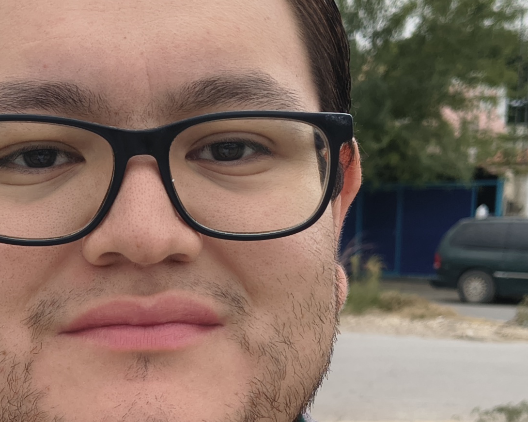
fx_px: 1375
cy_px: 441
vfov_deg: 17.0
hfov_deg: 21.4
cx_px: 83
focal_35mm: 88
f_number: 1.8
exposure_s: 1/752
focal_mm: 5.56
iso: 100
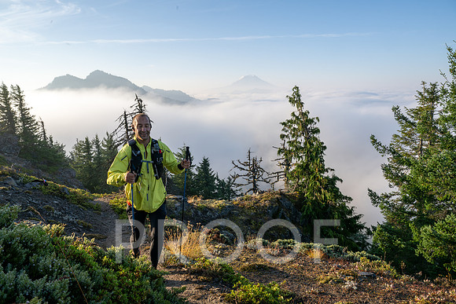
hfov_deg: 66.4
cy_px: 152
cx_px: 228
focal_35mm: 28
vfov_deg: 47.2
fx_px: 348
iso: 400
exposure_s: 1/200
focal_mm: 27.5
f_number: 14
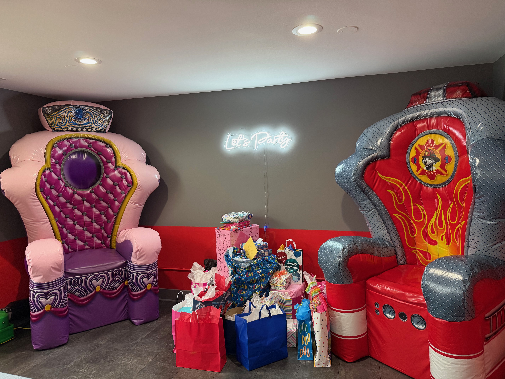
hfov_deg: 71.6
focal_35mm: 24
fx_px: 350
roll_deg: +1.5
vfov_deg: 56.8
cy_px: 190
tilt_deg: -2.8
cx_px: 252
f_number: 1.78
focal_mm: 6.76
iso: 250
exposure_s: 1/60
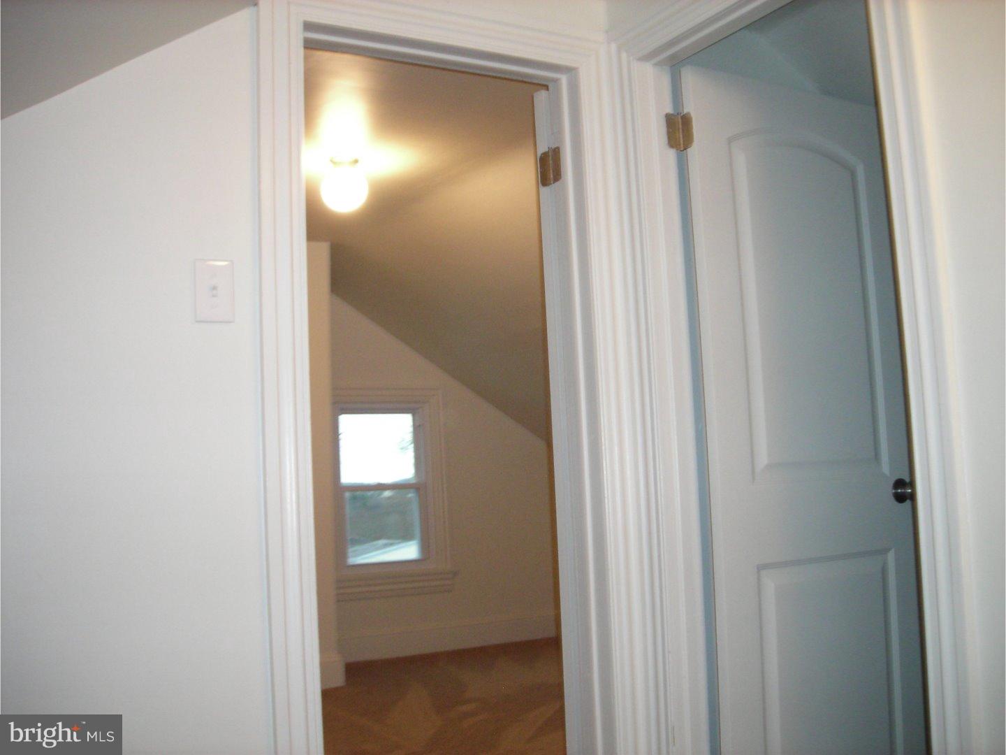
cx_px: 503
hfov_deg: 49.0
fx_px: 1104
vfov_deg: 37.7
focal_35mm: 38
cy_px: 378
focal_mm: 6.3
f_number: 3.2
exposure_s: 1/21
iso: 200
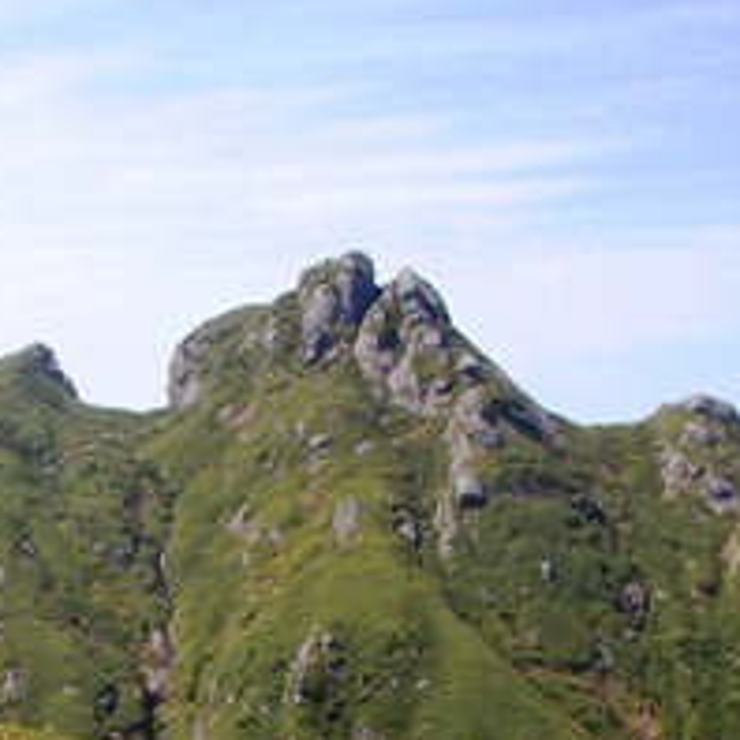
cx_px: 82
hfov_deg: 19.2
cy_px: 604
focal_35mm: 89
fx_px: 2153
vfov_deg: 19.3
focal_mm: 5.8
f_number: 5.6
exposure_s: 1/265
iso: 50
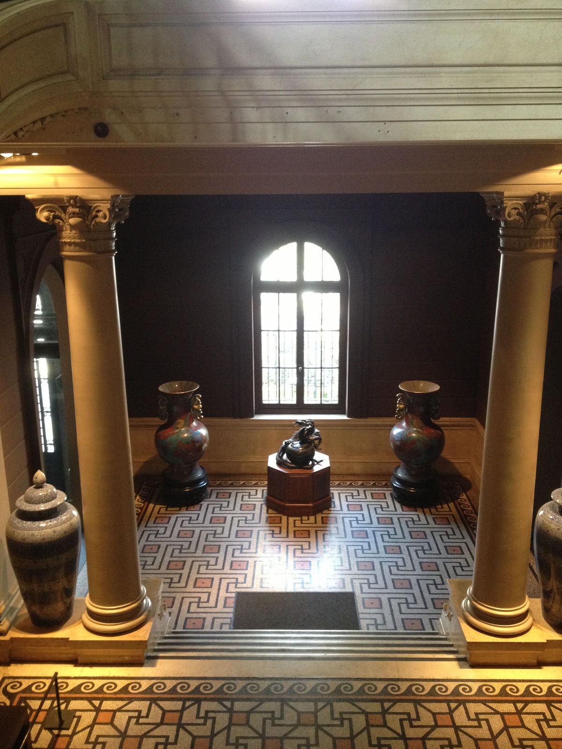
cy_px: 374
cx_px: 281
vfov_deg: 52.6
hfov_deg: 40.7
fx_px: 758
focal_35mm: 35
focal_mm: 4.28
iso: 250
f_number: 2.4
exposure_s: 1/20
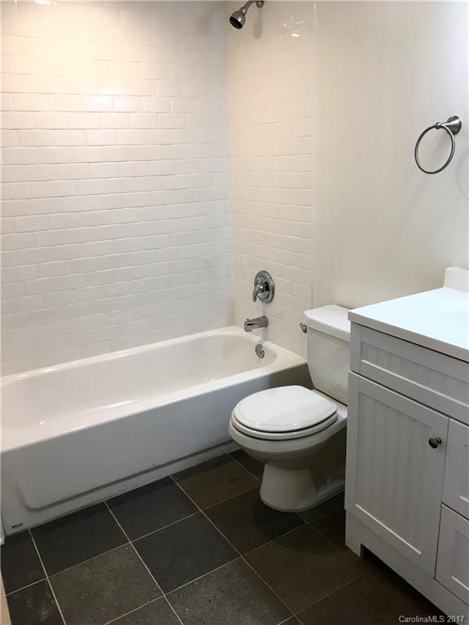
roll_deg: +2.2
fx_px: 524
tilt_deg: -16.5
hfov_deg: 48.2
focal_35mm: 29
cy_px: 312
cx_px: 234
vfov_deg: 61.7
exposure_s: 1/30
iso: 25
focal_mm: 4.15
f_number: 2.2
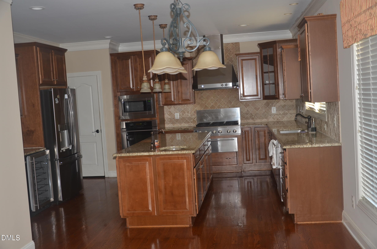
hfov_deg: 49.6
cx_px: 188
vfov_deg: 34.1
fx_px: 408
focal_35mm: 39
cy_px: 124
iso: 320
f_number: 4
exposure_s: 1/60
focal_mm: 26
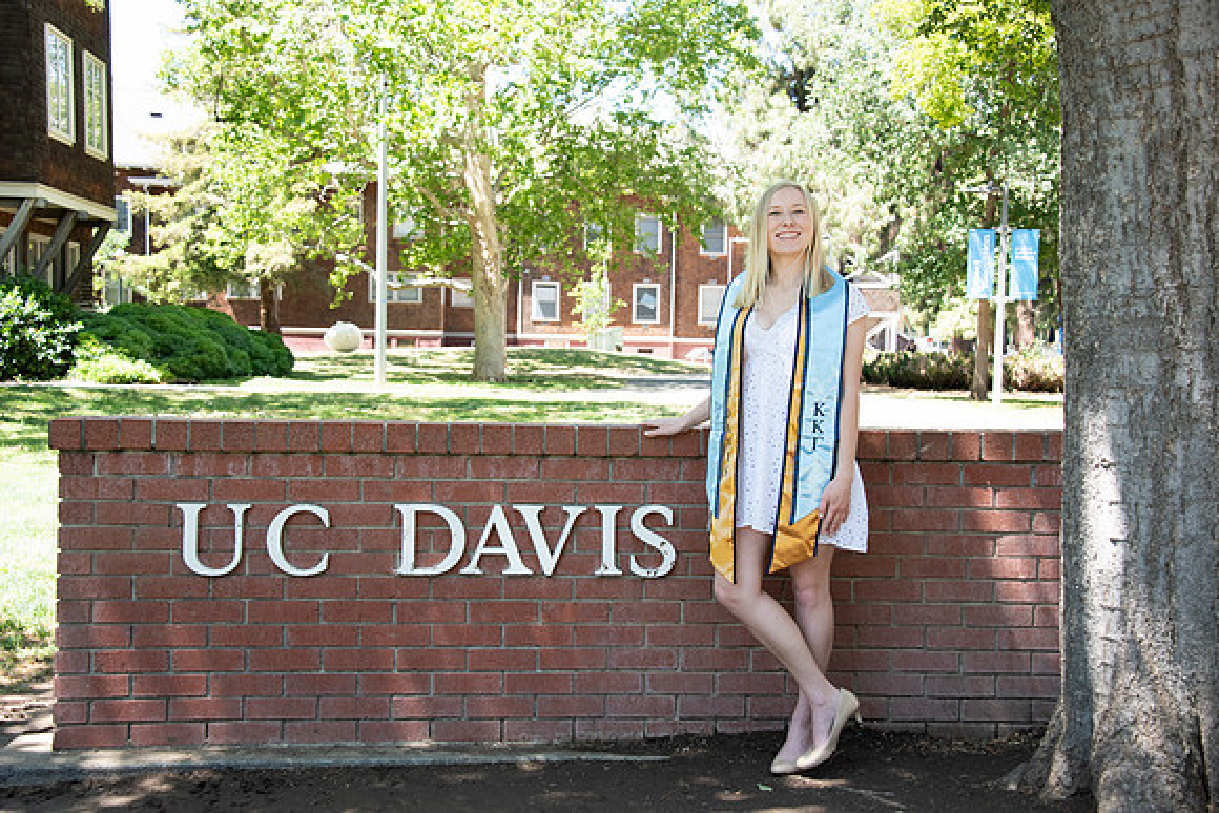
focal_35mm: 48
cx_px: 610
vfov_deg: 28.1
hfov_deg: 41.1
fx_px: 1626
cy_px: 406
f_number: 5.6
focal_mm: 48
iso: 640
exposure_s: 1/400
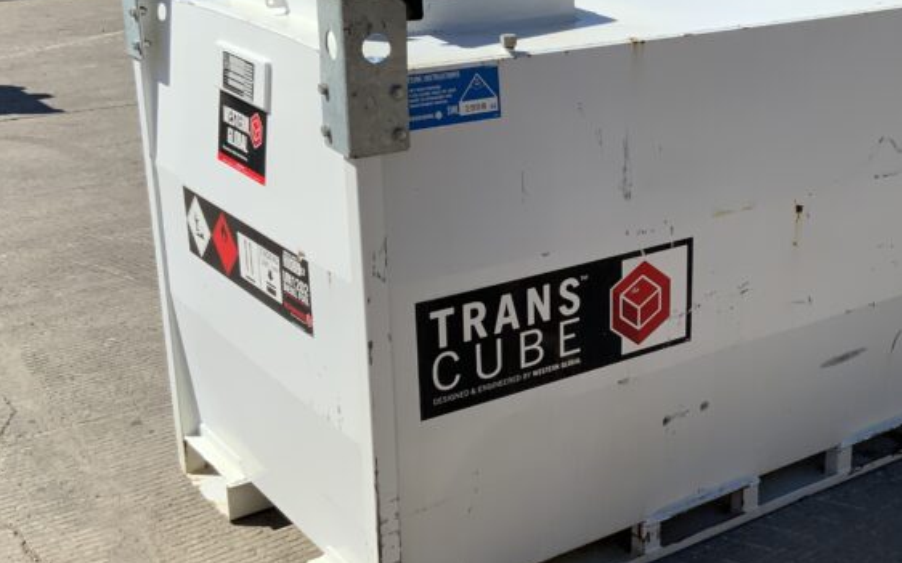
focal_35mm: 56
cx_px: 663
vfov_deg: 23.1
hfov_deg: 35.6
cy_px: 237
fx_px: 1376
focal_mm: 3
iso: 20
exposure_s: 1/2667
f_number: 1.8
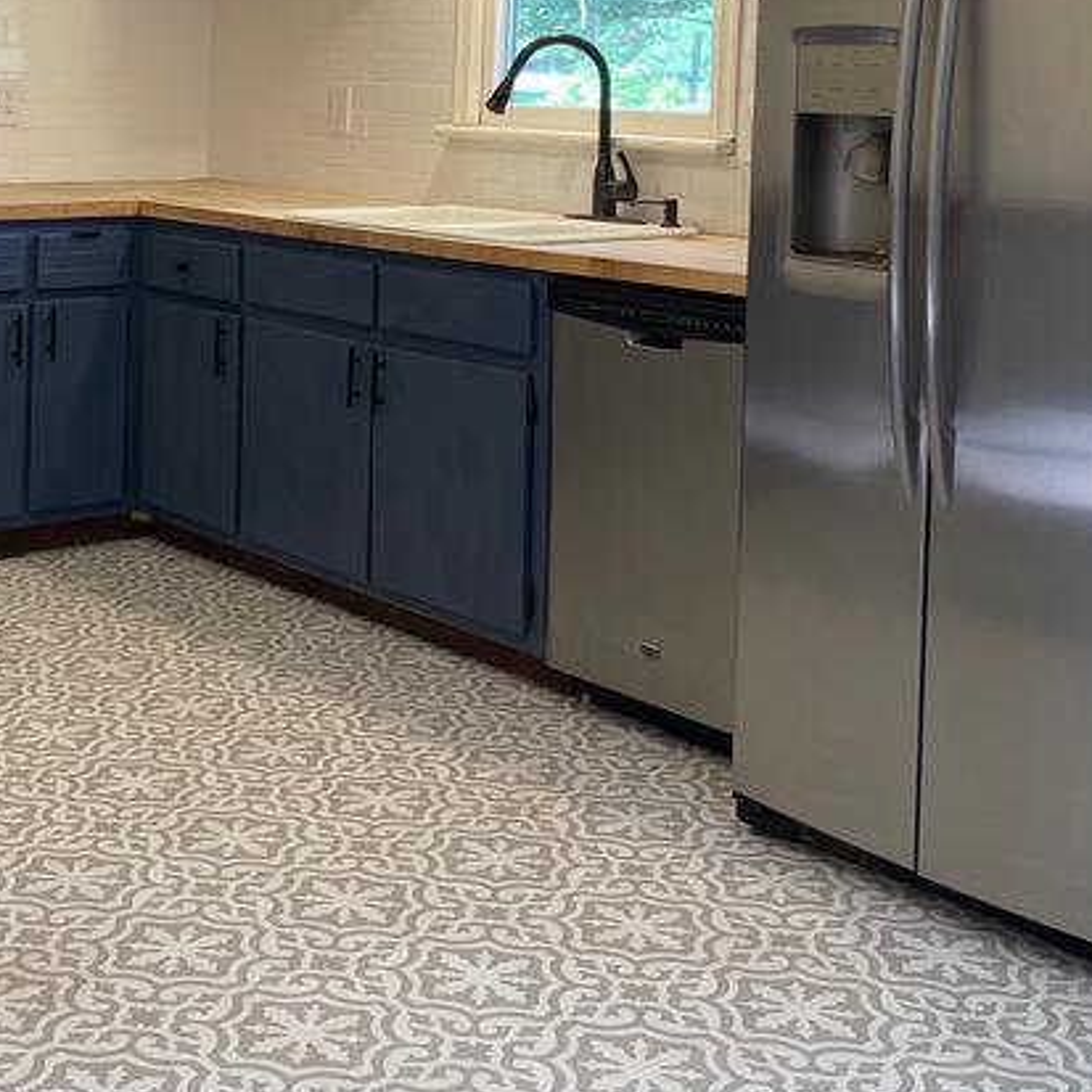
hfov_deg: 29.5
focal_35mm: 57
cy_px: 193
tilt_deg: -3.5
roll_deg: -1.5
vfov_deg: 29.3
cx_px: 241
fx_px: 2034
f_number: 1.6
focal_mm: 4.2
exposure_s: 1/60
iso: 80
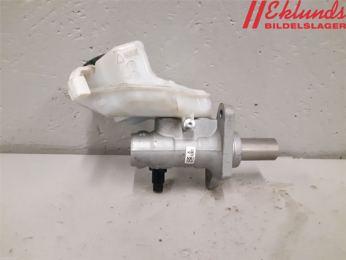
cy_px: 130
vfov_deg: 53.1
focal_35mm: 26
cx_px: 173
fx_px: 260
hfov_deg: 67.3
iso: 800
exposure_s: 1/252
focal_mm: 3.93
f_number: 1.7
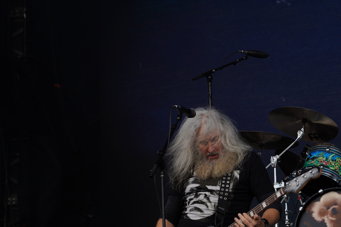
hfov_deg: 15.5
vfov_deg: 10.4
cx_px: 195
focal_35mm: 132
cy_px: 120
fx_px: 1250
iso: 100
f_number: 5.6
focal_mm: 105
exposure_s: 1/250
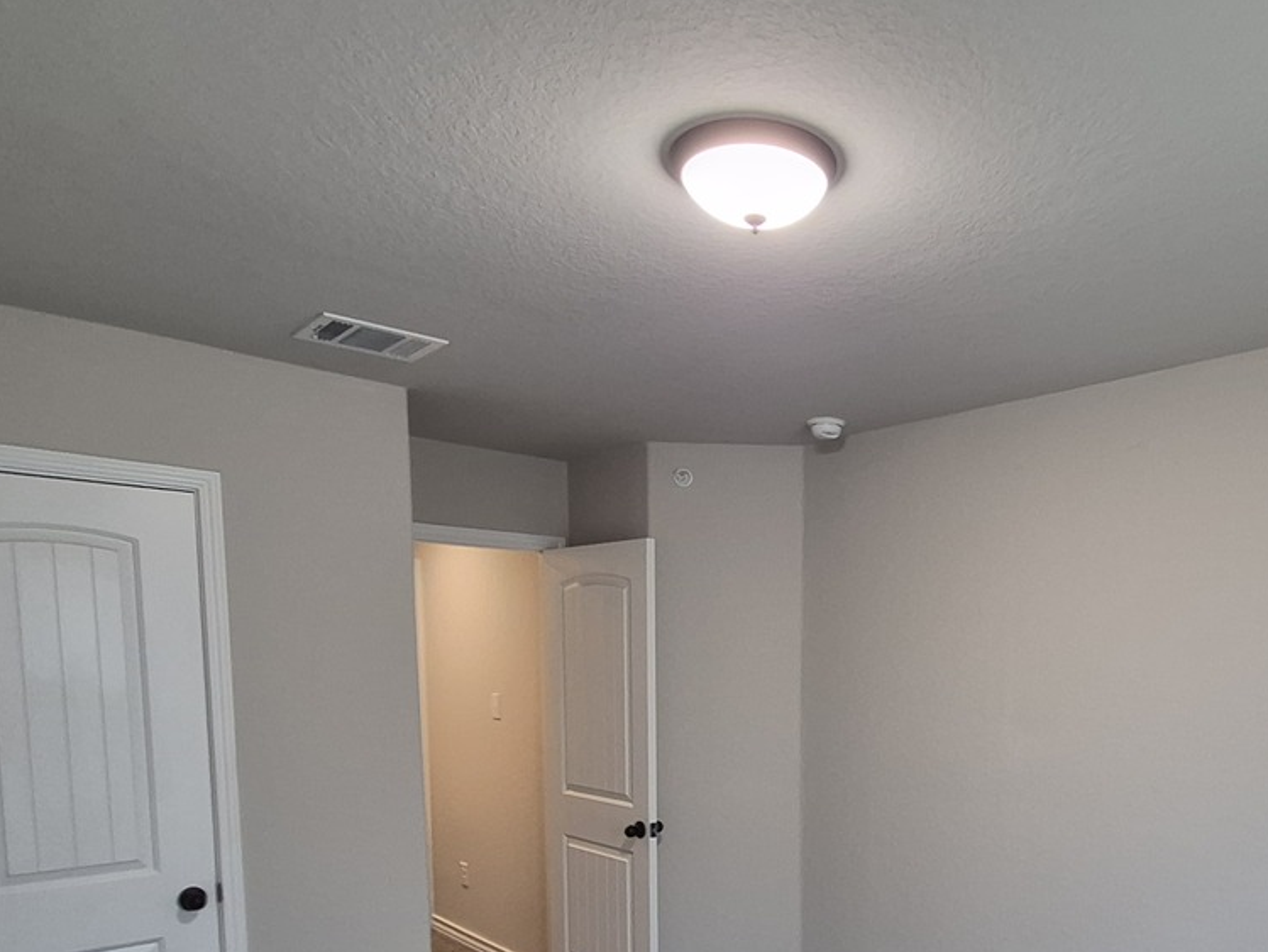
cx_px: 885
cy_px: 744
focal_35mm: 25
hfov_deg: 66.7
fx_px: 916
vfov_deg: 51.9
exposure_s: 1/60
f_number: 2.2
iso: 400
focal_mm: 1.74
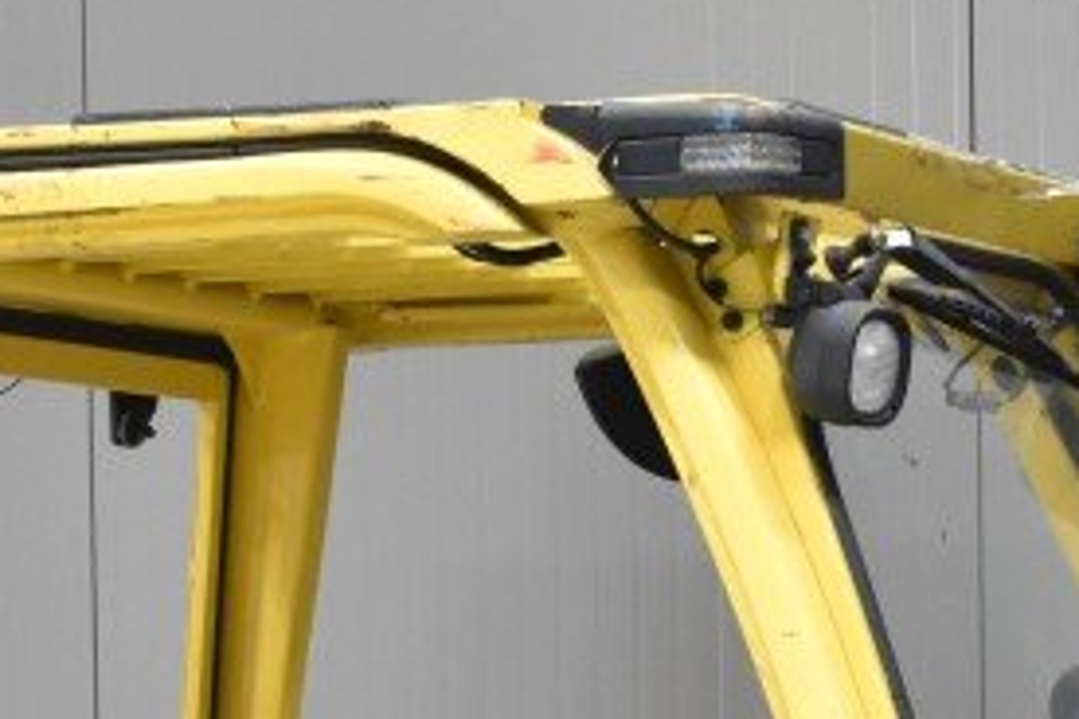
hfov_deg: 10.4
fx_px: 5874
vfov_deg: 6.8
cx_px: 1056
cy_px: 1286
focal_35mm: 196
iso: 1250
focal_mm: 30
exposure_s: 1/40
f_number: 5
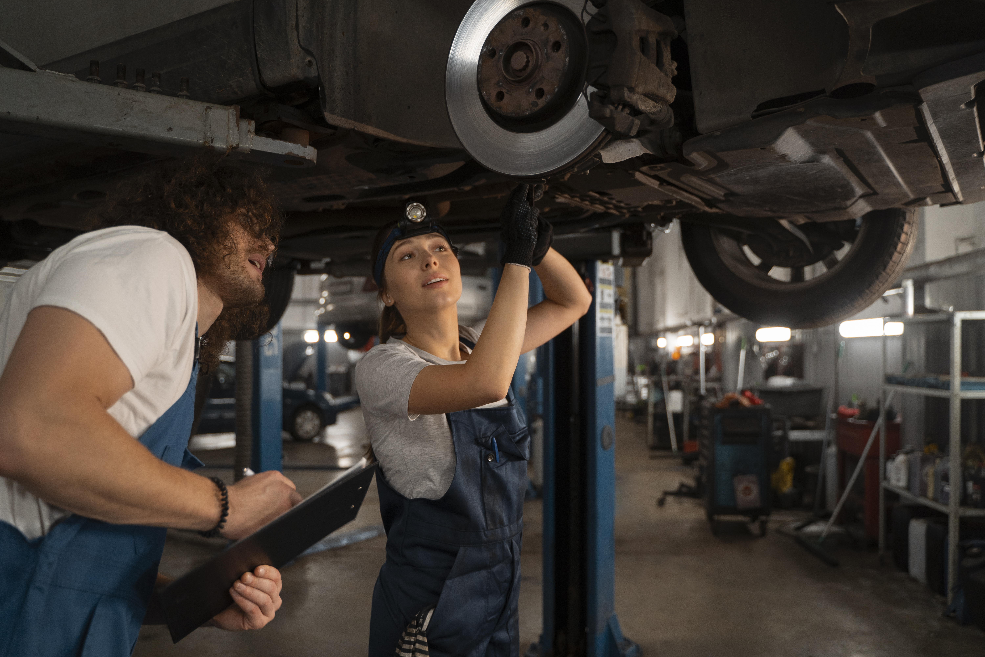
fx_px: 766
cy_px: 328
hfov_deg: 65.5
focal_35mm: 28
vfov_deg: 46.4
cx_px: 492
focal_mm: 28
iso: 1250
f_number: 2.8
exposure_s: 1/160
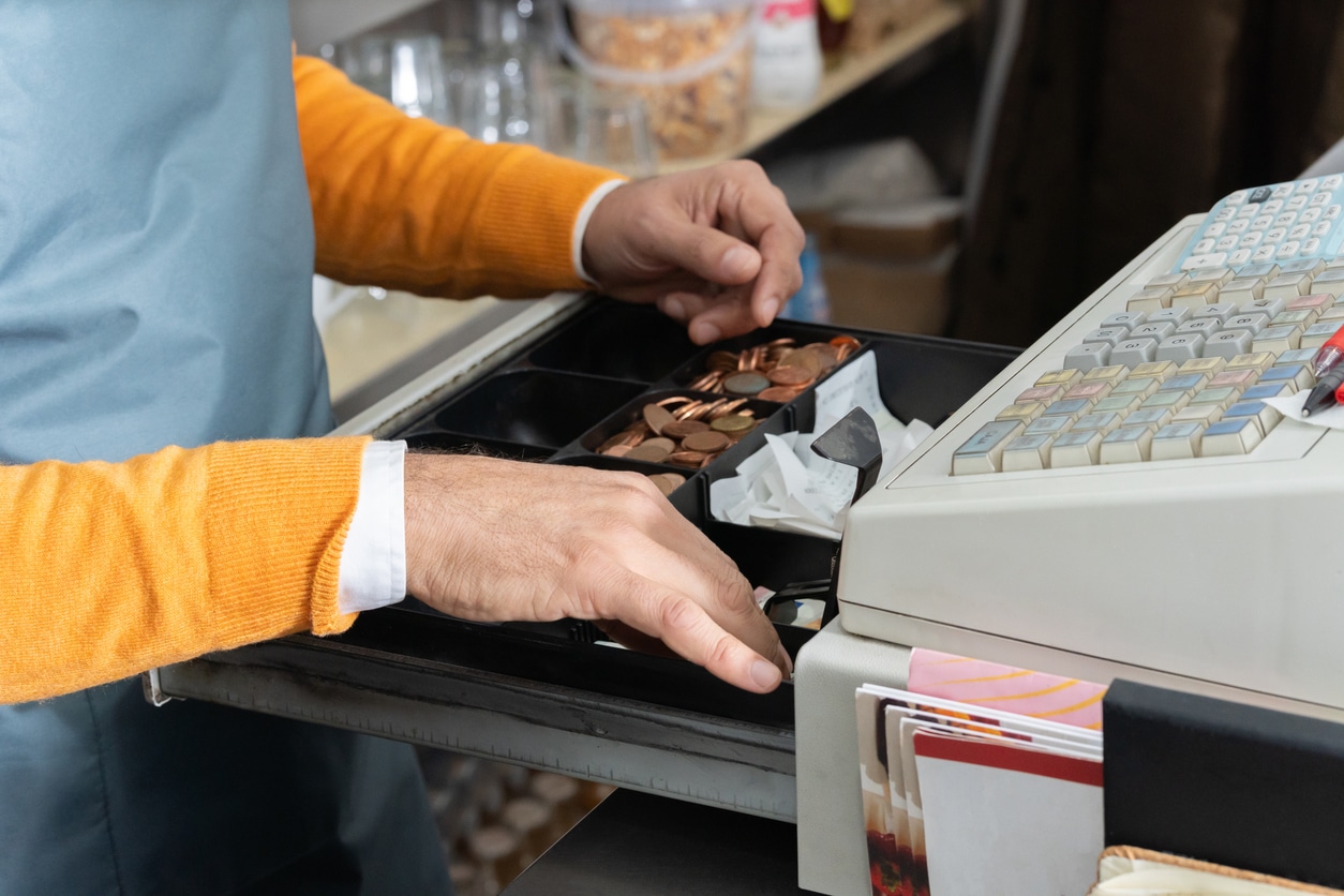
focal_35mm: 84
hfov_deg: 24.2
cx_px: 672
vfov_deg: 16.3
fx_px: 3136
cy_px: 448
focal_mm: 56
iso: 1250
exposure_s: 1/200
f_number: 5.6
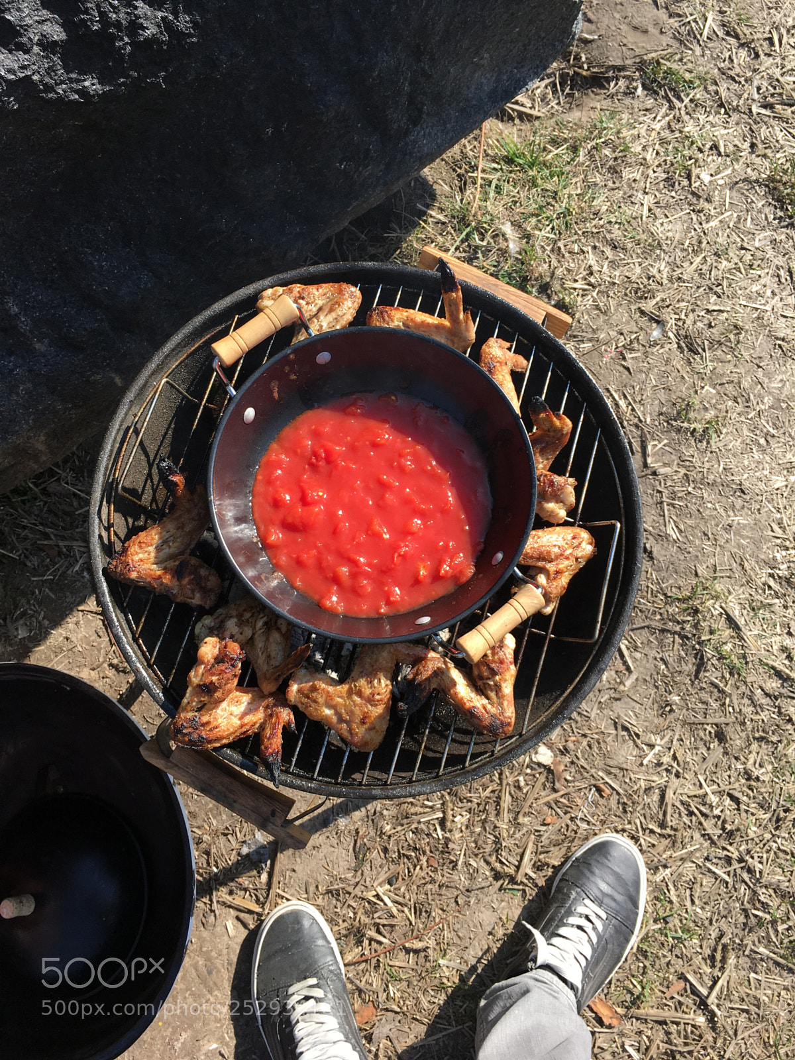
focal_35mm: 29
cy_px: 530
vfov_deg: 61.7
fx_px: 888
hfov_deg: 48.2
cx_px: 398
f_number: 2.2
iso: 25
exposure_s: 1/565
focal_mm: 4.15
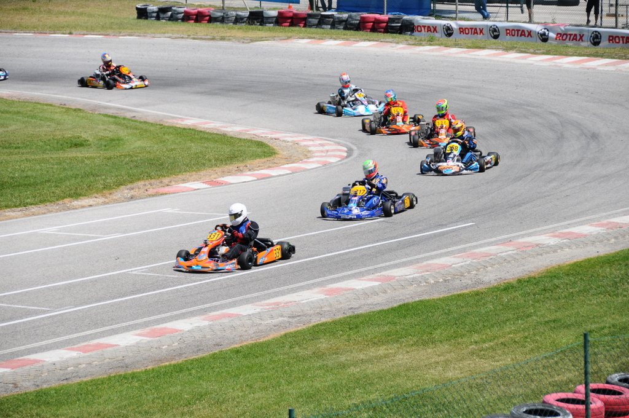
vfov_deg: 8.7
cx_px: 314
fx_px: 2748
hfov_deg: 13.1
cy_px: 209
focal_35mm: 158
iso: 400
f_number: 5.3
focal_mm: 105
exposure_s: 1/2500
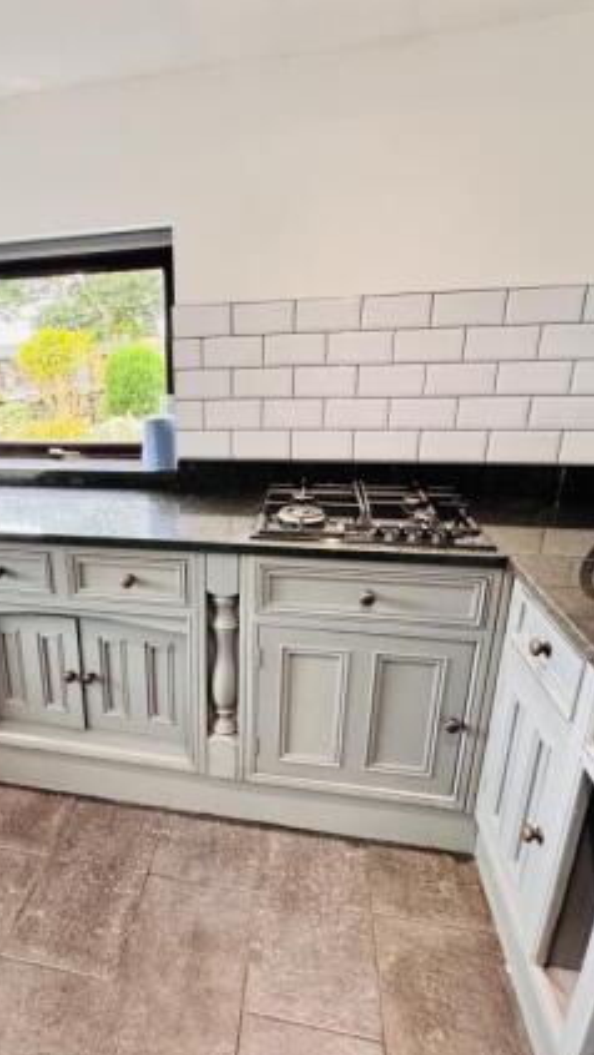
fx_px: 588
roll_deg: +2.2
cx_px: 168
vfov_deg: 83.8
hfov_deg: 51.9
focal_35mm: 21
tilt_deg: -20.9
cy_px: 540
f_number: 2.2
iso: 250
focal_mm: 2.22
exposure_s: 1/100
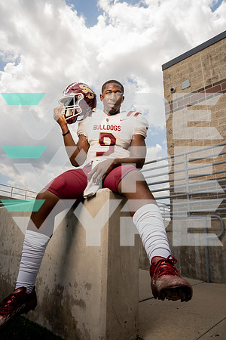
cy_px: 170
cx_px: 113
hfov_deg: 53.1
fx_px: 226
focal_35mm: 24
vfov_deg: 73.7
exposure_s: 1/200
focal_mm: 24
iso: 50
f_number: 6.3
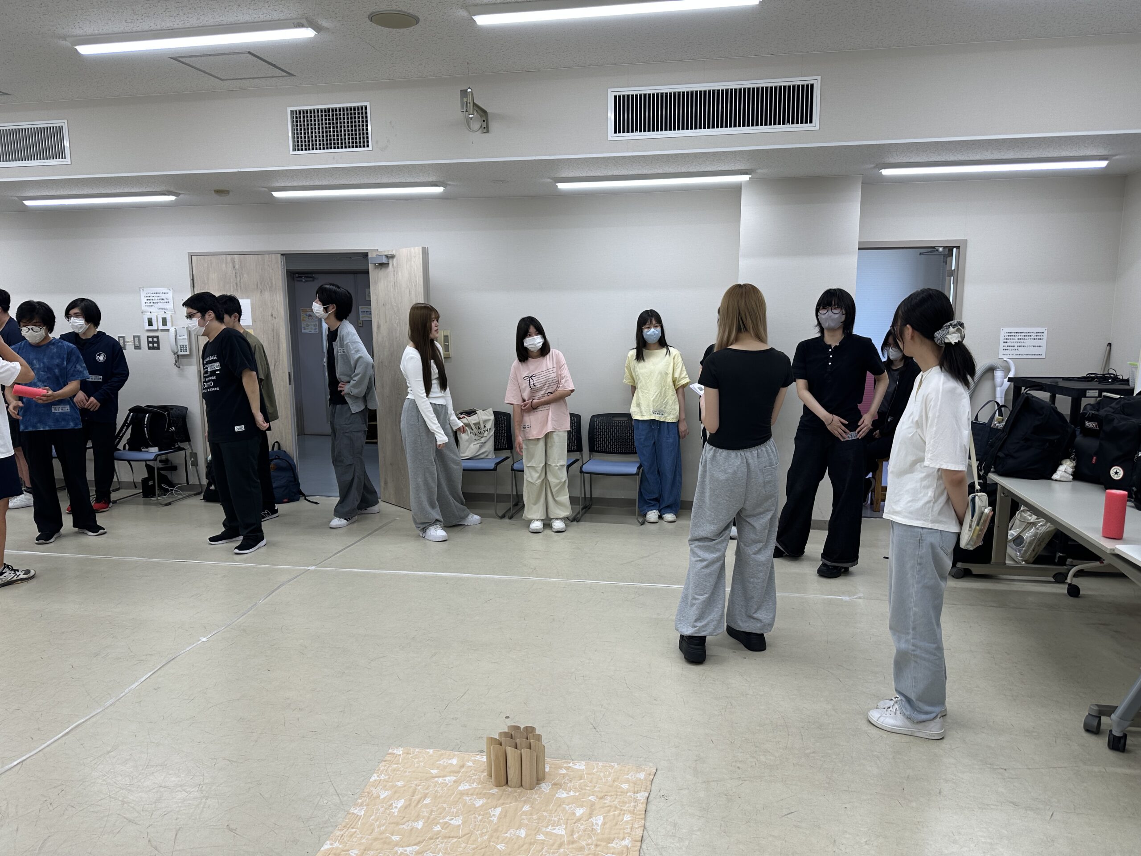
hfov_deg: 71.6
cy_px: 428
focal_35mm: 24
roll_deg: +0.0
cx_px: 570
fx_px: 791
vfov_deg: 56.8
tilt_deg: -9.3
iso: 64
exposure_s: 1/165
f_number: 1.78
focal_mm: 6.86
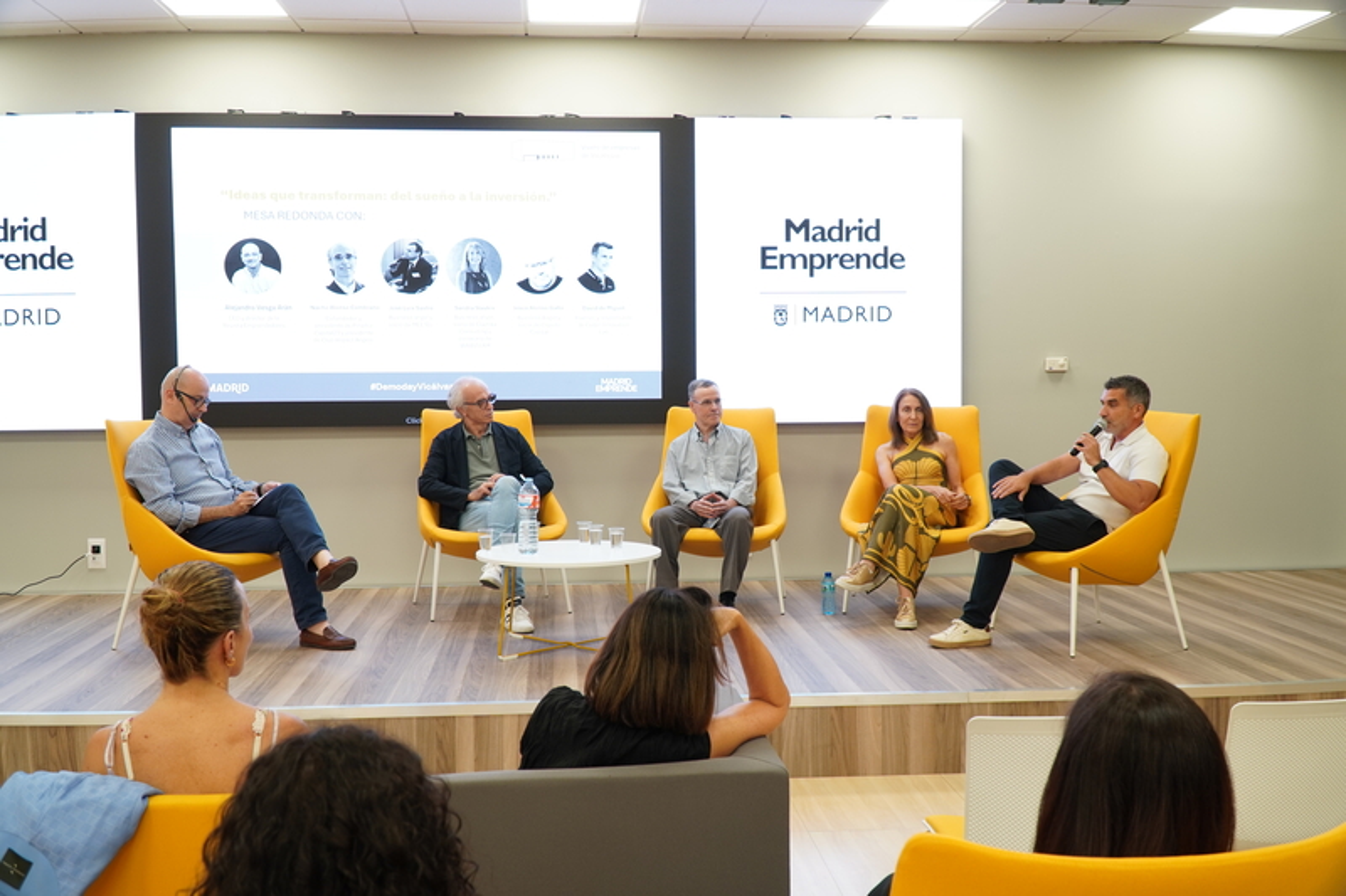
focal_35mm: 33
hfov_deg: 57.2
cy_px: 448
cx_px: 673
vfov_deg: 40.0
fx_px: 1233
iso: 400
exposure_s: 1/50
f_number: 4
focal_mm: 22
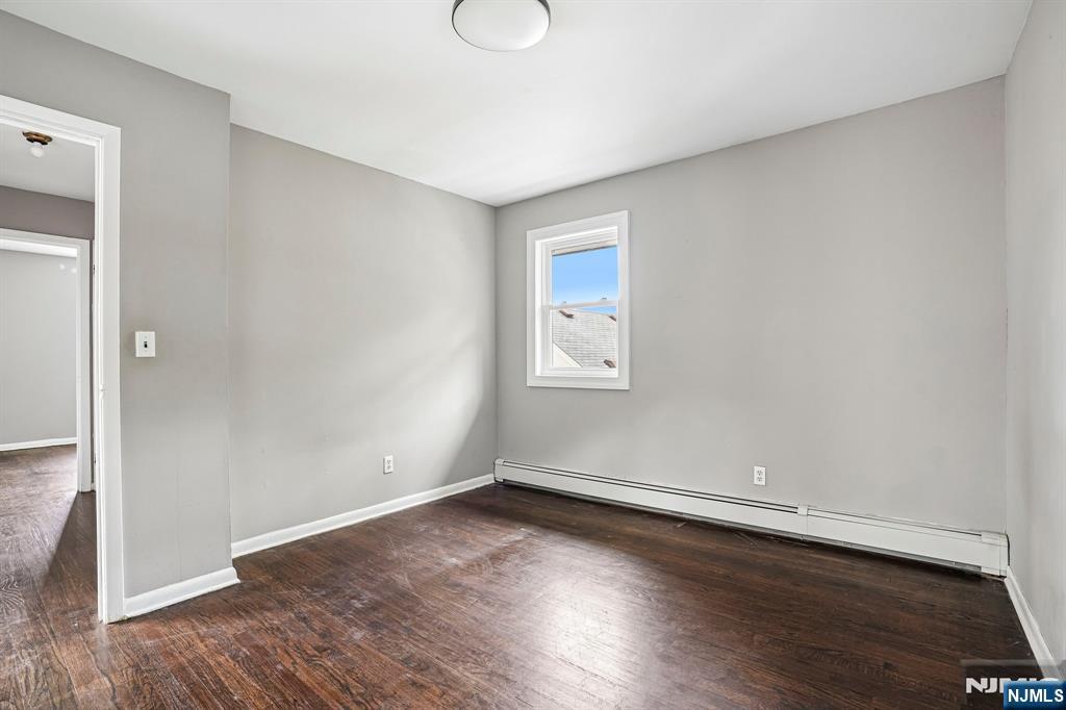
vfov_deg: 73.7
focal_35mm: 16
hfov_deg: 96.8
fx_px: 474
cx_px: 533
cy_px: 355
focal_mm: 16
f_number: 8
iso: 400
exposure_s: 1/13
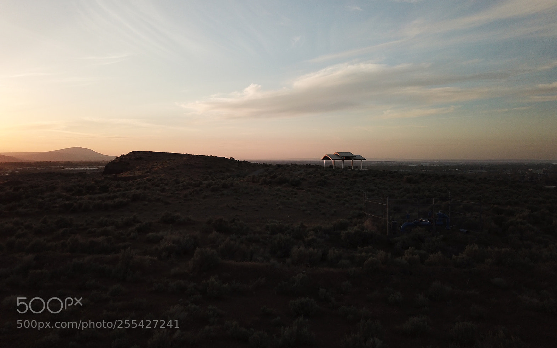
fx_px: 425
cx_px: 278
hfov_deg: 66.5
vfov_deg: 44.3
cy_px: 140
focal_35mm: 28
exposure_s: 1/120
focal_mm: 4.73
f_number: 2.2
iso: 140
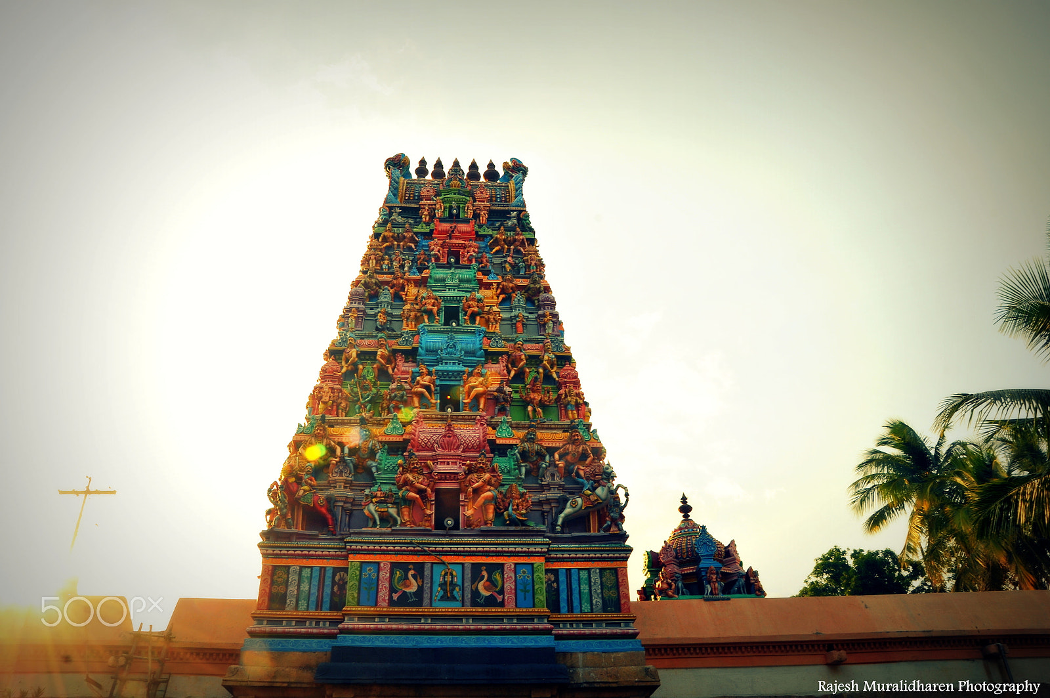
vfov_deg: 47.8
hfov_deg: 67.4
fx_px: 787
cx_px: 525
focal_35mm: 27
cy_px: 349
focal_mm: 18
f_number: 14
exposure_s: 1/30
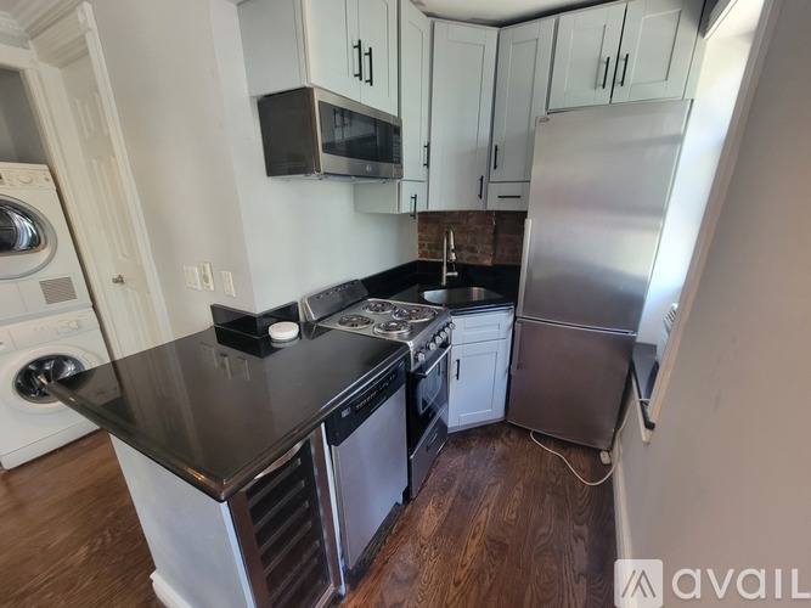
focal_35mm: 13
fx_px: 305
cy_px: 304
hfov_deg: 106.2
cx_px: 406
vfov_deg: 89.9
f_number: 2.2
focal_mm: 2.2
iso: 320
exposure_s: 1/30
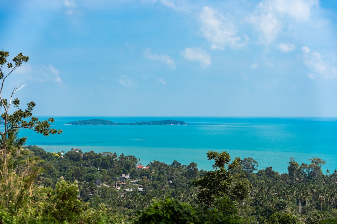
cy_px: 112
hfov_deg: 29.2
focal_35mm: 69
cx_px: 168
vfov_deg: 19.7
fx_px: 647
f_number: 6.3
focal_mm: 69
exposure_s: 1/400
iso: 100
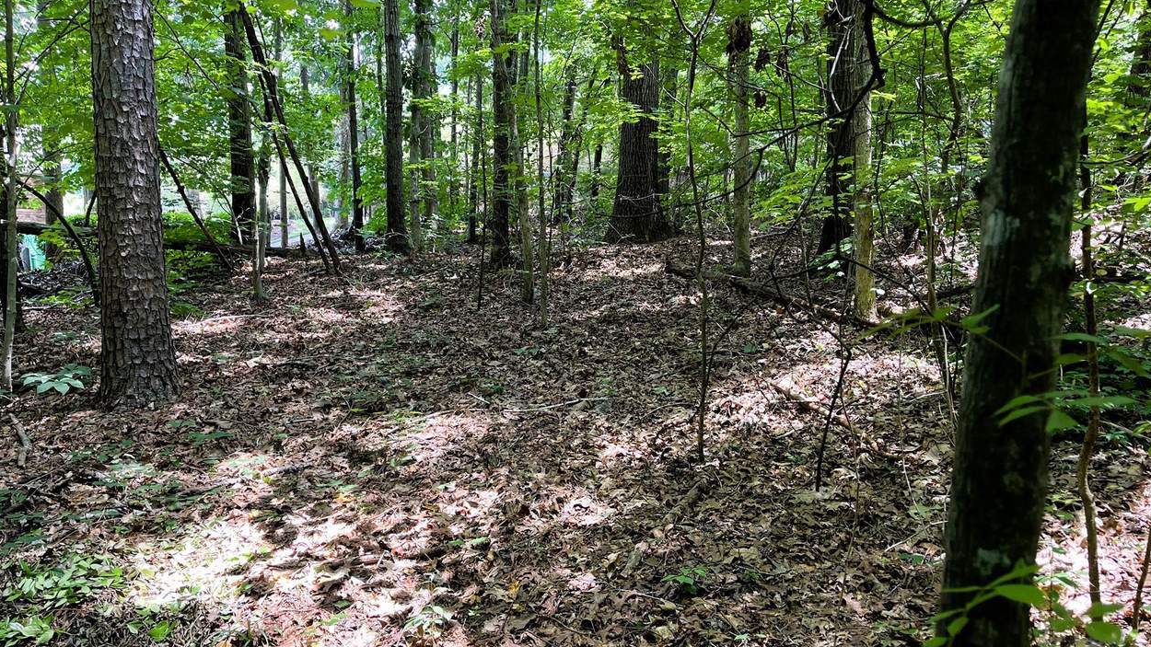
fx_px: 885
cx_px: 587
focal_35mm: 29
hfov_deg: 66.1
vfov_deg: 40.2
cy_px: 323
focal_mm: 5.1
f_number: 1.6
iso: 100
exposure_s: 1/121
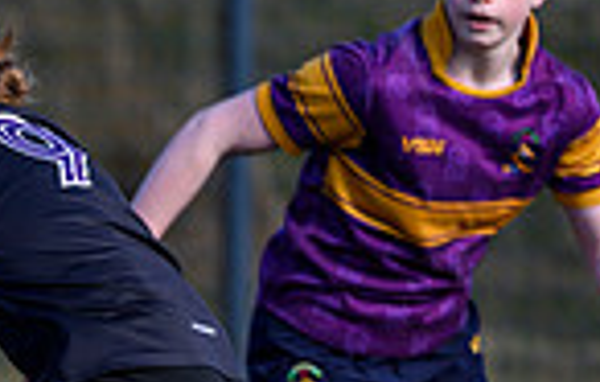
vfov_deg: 0.6
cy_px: 514
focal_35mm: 2256
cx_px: -693
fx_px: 37090
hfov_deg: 0.9
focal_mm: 400
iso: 200
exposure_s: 1/1600
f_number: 3.2
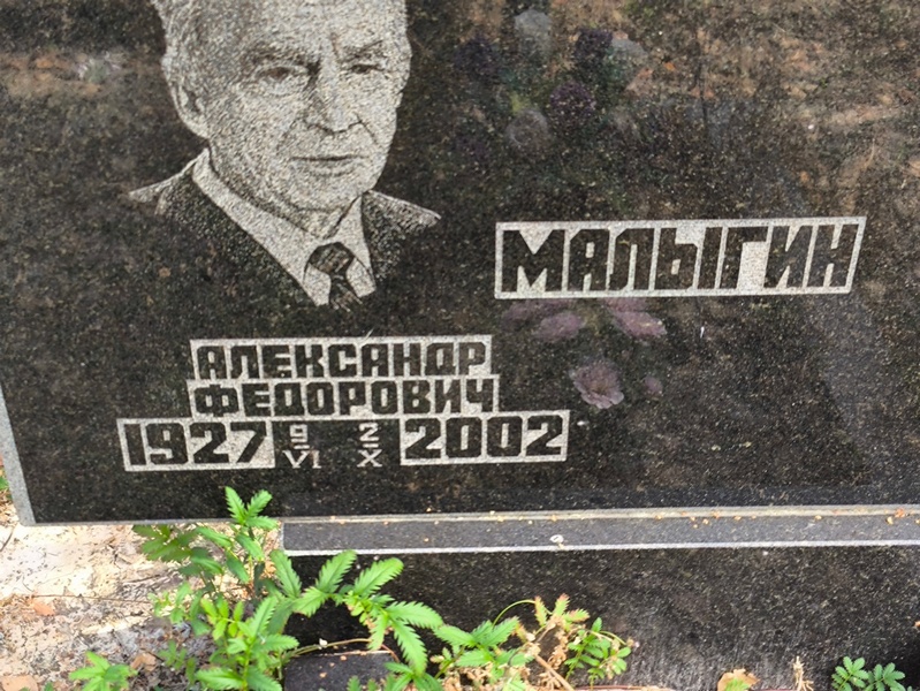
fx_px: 1329
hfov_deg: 38.2
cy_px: 346
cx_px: 460
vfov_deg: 29.1
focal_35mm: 50
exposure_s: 1/120
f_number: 1.7
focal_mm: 4.71
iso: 64
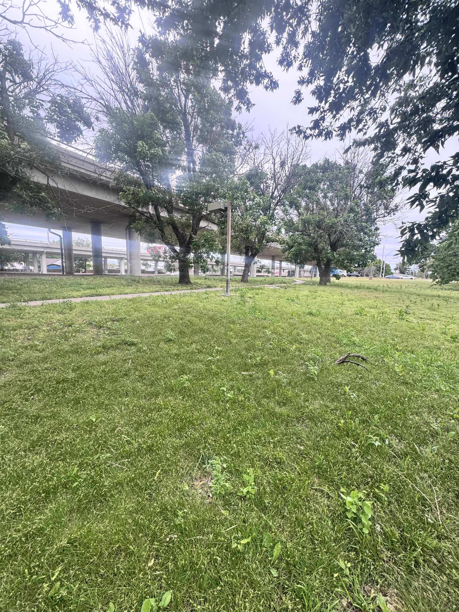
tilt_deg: -6.5
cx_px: 230
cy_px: 306
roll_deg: -1.4
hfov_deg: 85.7
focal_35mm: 14
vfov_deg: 102.1
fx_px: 248
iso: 40
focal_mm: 2.22
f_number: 2.2
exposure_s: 1/134
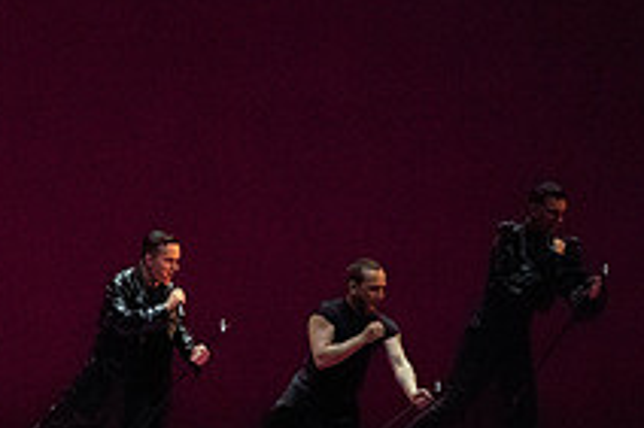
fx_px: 6810
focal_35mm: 381
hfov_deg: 5.4
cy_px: 144
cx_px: 9
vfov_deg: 3.6
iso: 25600
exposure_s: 1/400
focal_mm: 139
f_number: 8
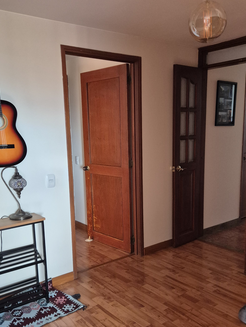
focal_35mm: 35
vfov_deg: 52.5
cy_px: 187
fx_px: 332
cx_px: 132
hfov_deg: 40.7
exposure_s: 1/120
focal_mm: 5.4
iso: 800
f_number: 1.8
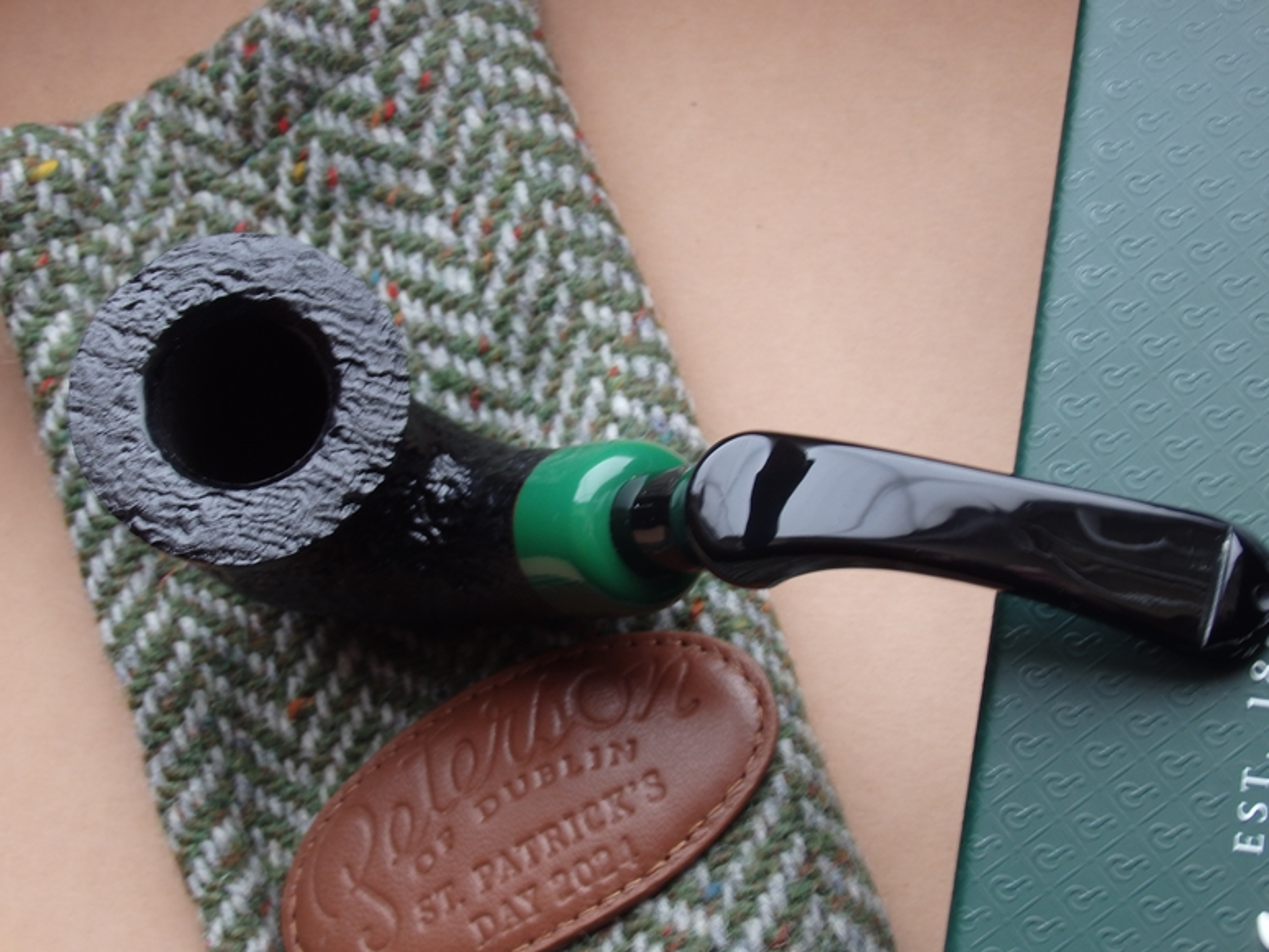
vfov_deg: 23.7
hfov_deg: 31.2
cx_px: 636
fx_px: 2274
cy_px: 487
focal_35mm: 62
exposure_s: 1/8
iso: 125
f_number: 4.2
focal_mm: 10.8
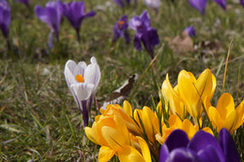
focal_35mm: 78
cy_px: 44
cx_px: 209
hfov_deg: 25.4
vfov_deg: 17.4
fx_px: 528
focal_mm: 30
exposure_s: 1/320
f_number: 7.1
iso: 100
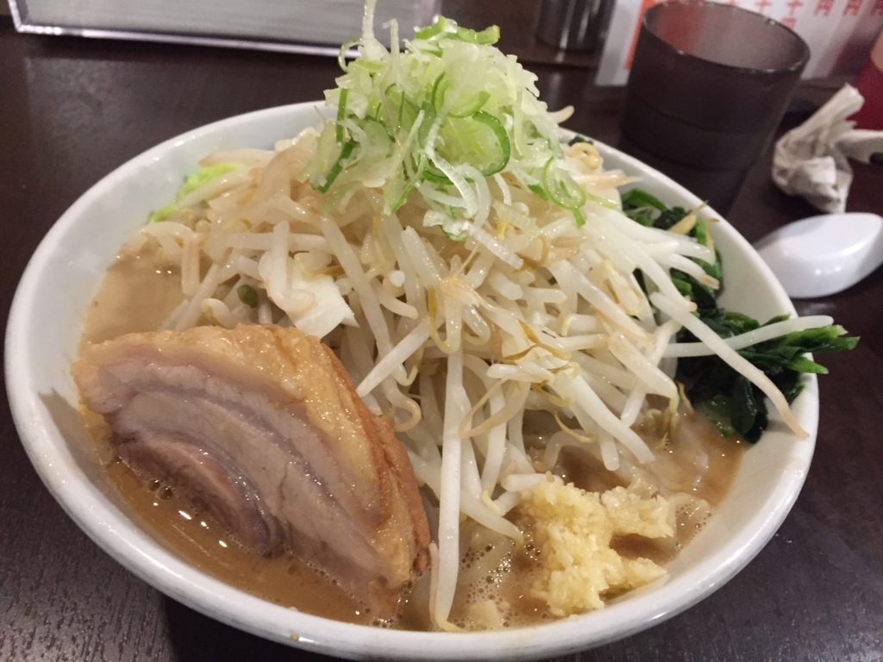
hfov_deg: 61.7
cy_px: 331
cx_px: 442
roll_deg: -9.2
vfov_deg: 48.2
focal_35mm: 29
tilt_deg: -43.0
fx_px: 740
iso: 250
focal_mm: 4.15
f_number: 2.2
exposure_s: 1/20
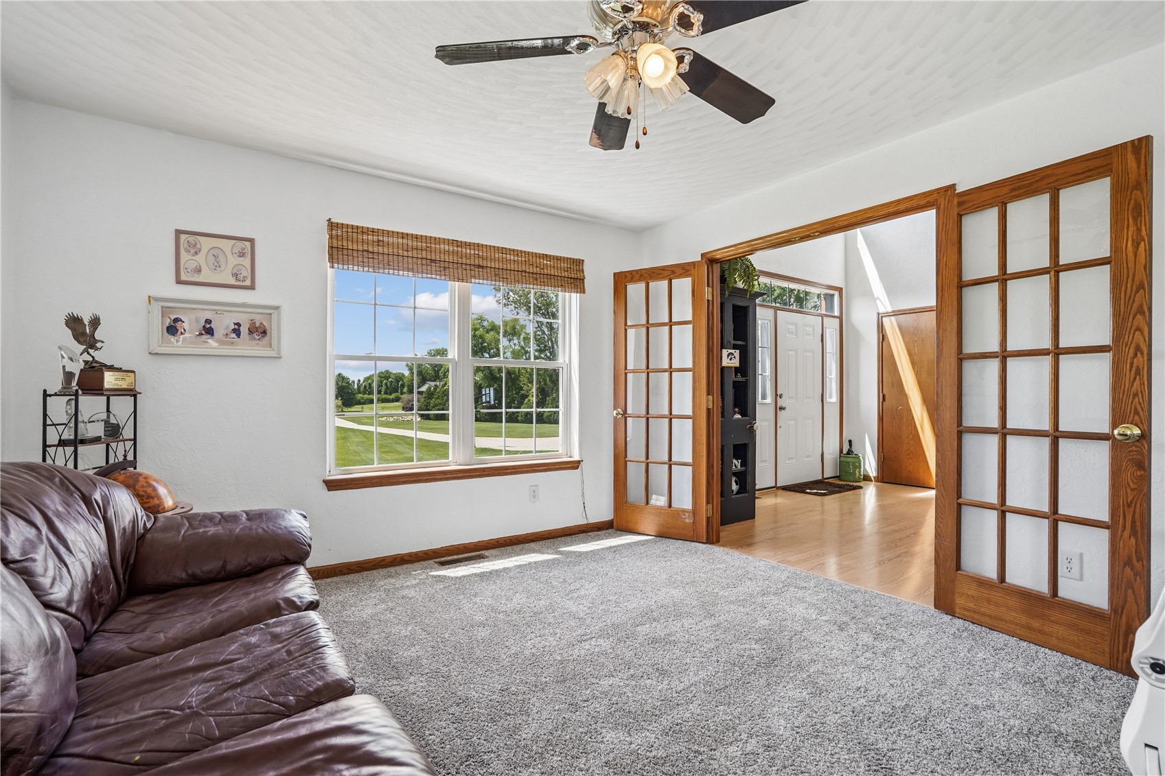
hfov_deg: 96.7
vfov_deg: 73.7
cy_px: 388
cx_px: 582
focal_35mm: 16
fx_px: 518
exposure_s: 1/50
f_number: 9
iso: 400
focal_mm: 16
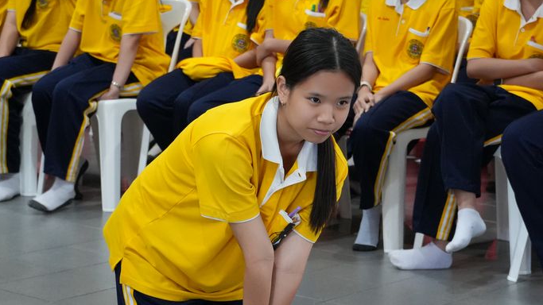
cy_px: 241
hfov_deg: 19.0
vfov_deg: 10.7
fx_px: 1623
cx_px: 305
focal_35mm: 113
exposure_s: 1/125
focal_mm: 49
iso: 3200
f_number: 5
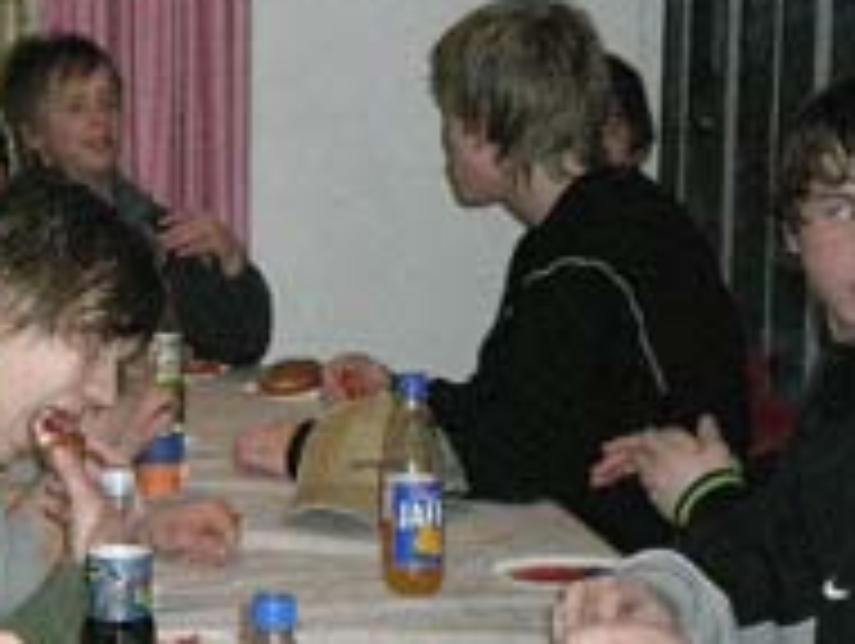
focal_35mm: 136
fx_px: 3363
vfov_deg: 10.9
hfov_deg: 14.4
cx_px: 148
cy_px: 381
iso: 820
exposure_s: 1/120
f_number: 4.6
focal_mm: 12.3
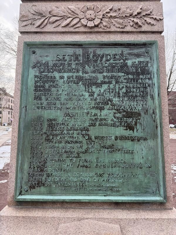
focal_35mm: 24
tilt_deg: +0.3
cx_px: 88
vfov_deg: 71.6
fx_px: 163
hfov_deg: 56.8
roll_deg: +0.2
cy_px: 118
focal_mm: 6.76
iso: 100
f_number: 1.78
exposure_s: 1/888
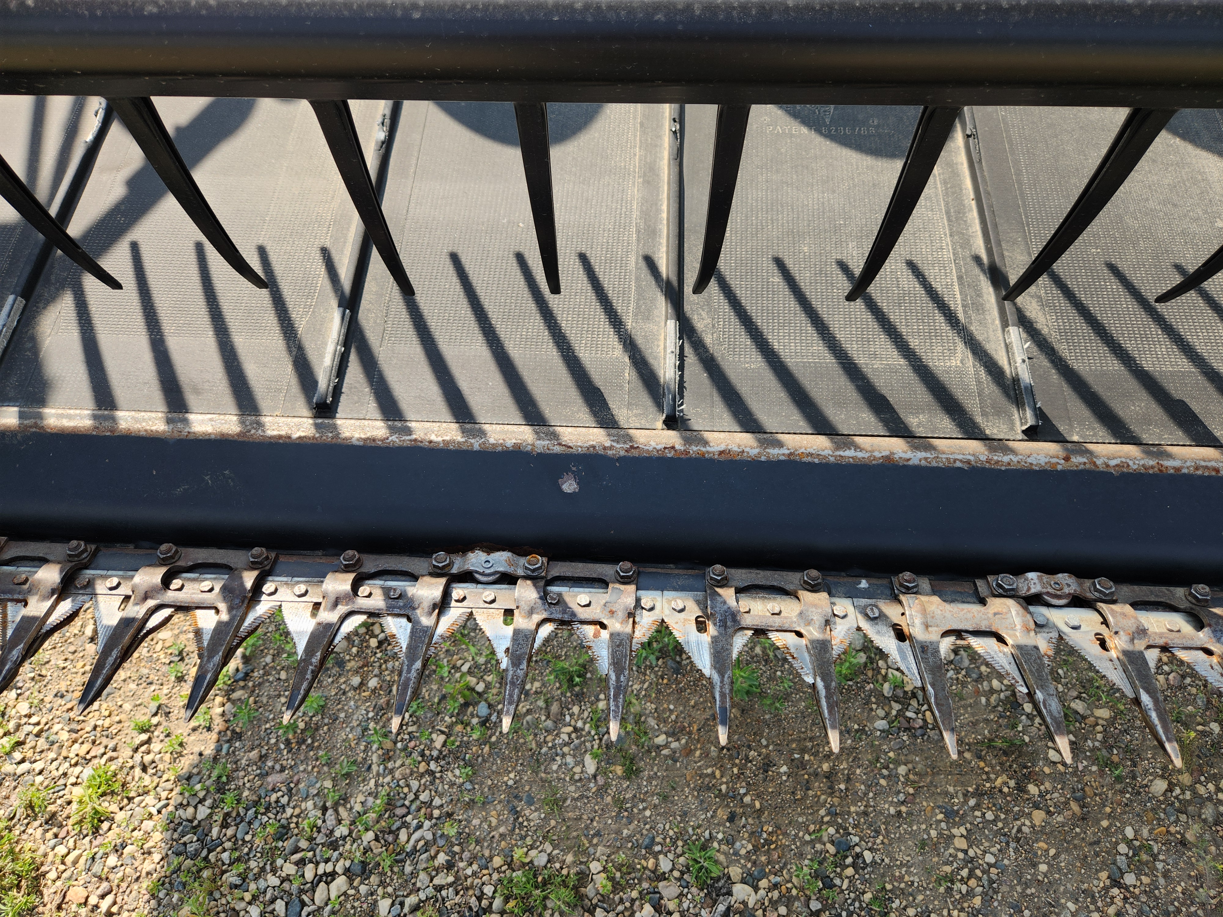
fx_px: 813
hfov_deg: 73.9
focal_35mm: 23
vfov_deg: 58.9
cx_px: 612
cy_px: 458
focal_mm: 5.4
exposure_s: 1/492
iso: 20
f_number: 1.8
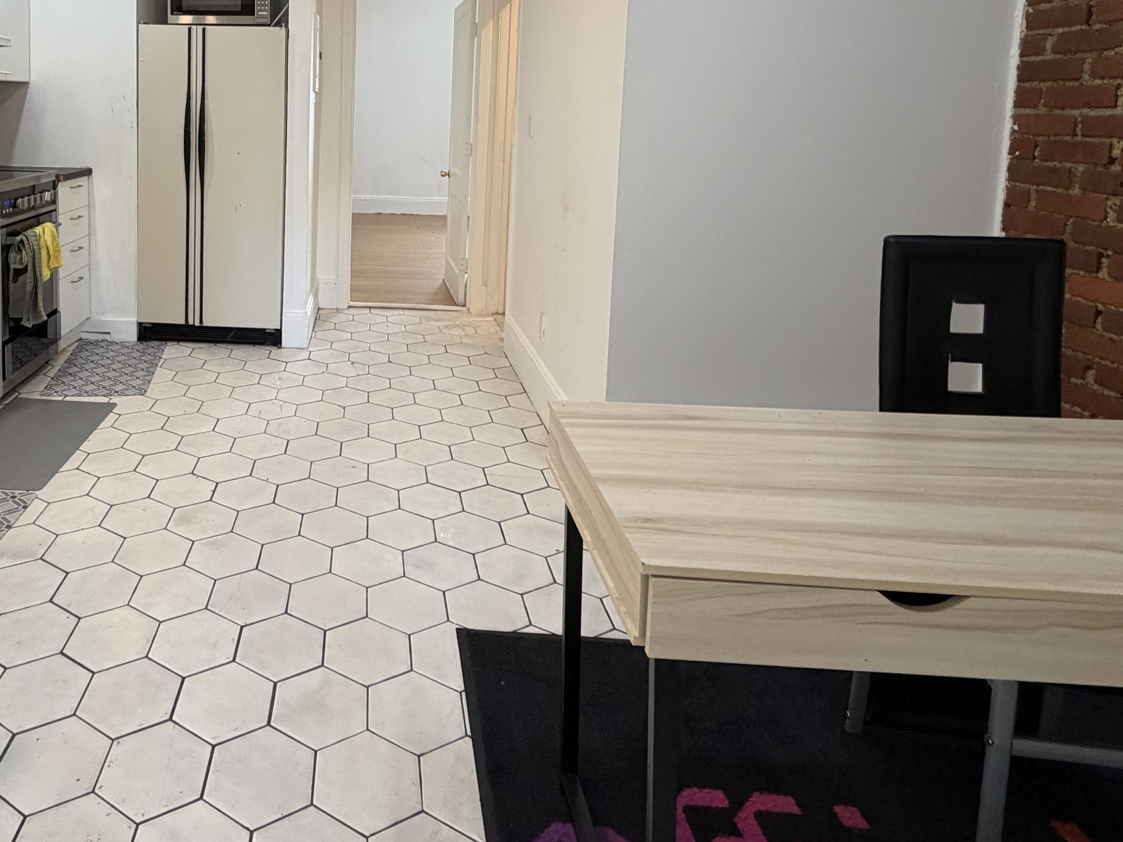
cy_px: 176
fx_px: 779
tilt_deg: -5.6
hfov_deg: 68.4
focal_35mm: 24
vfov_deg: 53.3
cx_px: 326
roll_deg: -1.0
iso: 200
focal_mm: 2.22
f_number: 2.2
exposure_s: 1/60
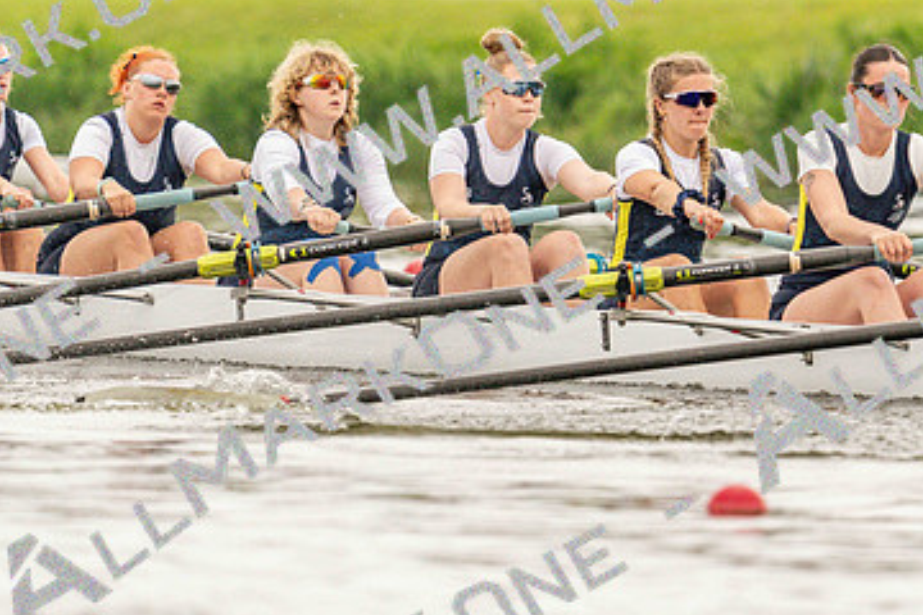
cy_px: 250
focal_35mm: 704
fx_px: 18048
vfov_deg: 2.0
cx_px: 528
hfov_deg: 2.9
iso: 1600
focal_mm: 437
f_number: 6.3
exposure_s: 1/1000
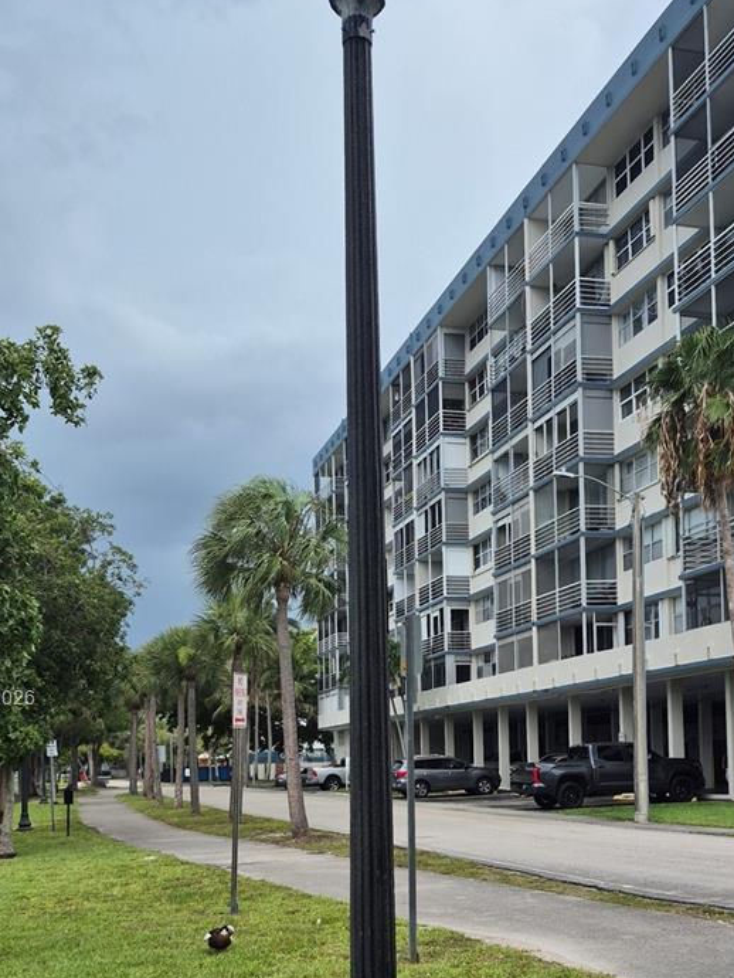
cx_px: 411
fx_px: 1130
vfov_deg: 45.6
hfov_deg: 35.9
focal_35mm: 40
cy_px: 700
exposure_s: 1/974
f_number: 1.8
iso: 25
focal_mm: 5.4
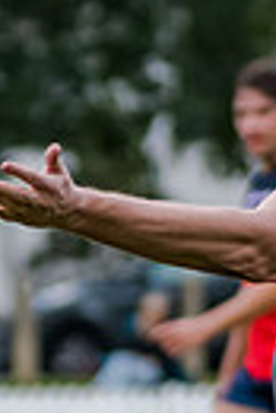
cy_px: 480
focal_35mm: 1169
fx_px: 13407
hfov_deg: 1.2
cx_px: 209
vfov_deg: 1.8
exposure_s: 1/1600
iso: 800
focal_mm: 170
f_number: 4.5
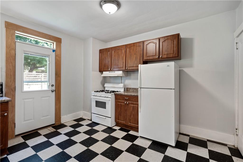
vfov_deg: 73.7
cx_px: 122
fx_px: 108
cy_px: 81
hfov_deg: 96.8
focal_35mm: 16
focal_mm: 16
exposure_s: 1/30
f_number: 2.8
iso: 125
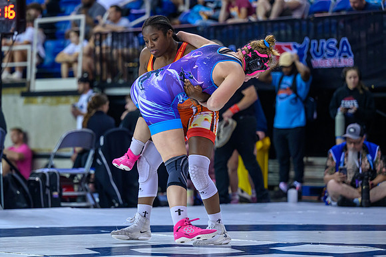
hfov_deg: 13.3
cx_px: 159
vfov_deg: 8.9
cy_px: 133
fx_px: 1655
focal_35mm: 154
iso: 3200
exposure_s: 1/800
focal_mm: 125
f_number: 2.8
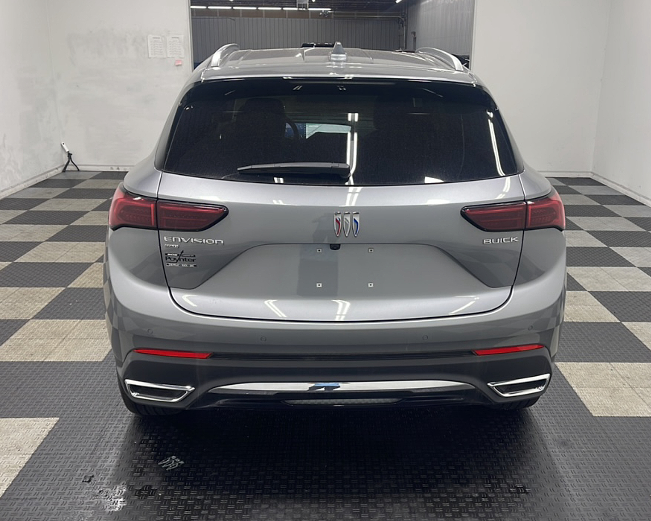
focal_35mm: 30
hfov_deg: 58.7
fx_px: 578
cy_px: 262
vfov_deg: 48.5
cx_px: 356
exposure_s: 1/40
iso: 40
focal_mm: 5.1
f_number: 1.6
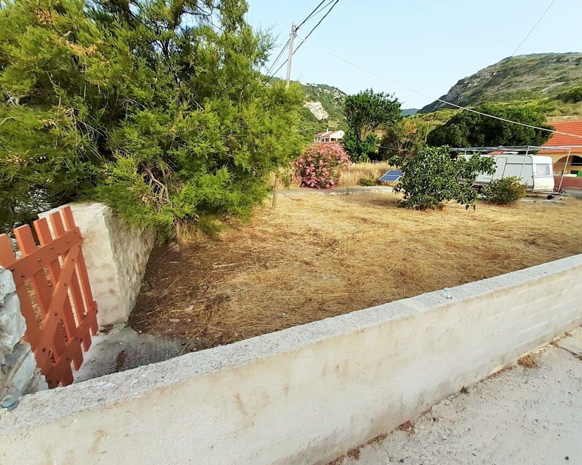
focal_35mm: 14
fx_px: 241
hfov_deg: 100.7
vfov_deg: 87.9
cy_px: 239
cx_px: 291
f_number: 2.2
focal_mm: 1.13
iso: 40
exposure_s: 1/397
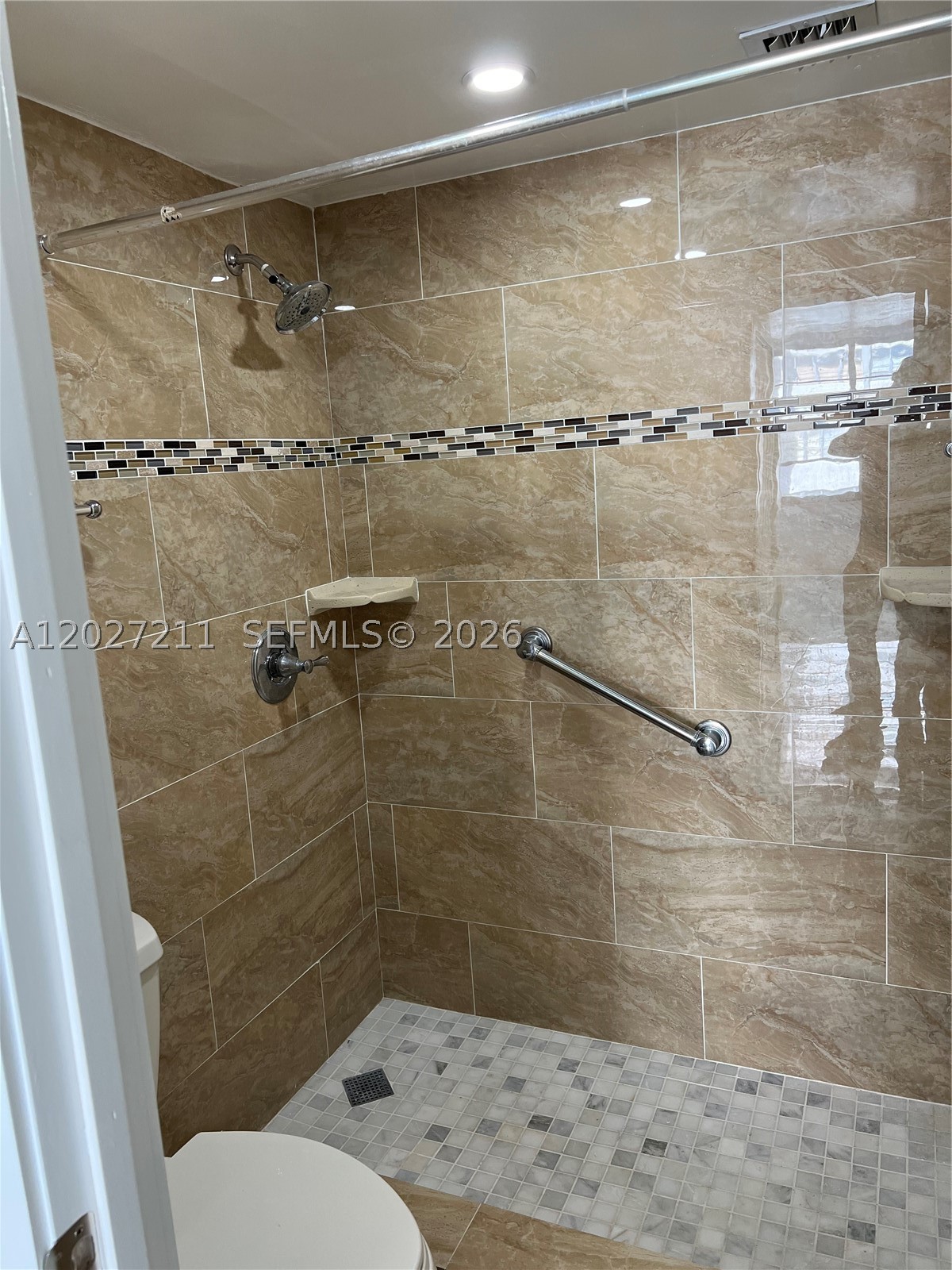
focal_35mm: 26
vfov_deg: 67.3
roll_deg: +4.8
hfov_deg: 53.1
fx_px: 953
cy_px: 635
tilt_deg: -9.4
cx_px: 476
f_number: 1.5
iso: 80
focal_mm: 5.7
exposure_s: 1/120
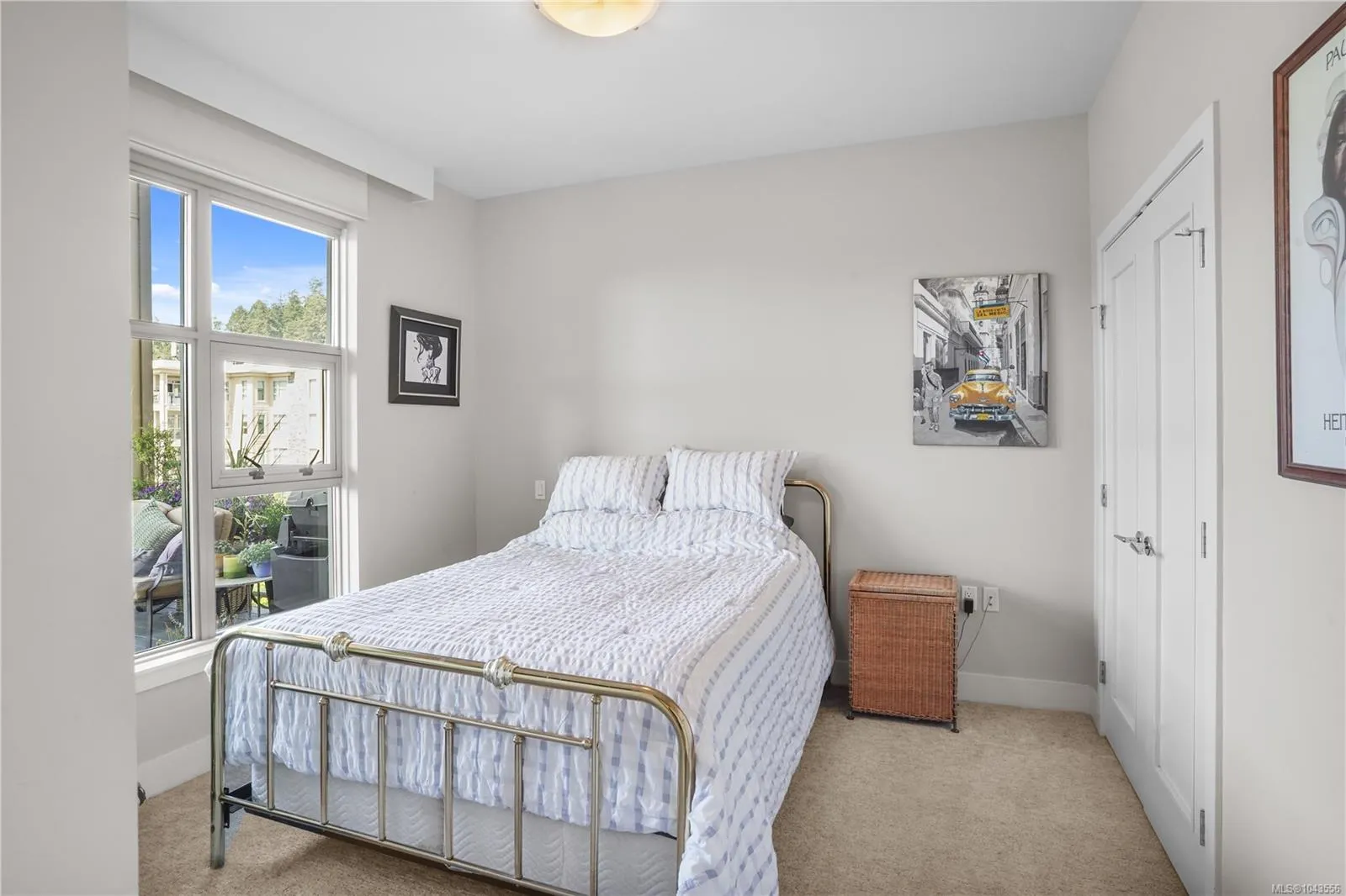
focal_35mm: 18
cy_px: 448
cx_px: 673
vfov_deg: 67.4
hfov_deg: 90.0
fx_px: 673
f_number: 8
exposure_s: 1/15
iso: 100
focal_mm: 18
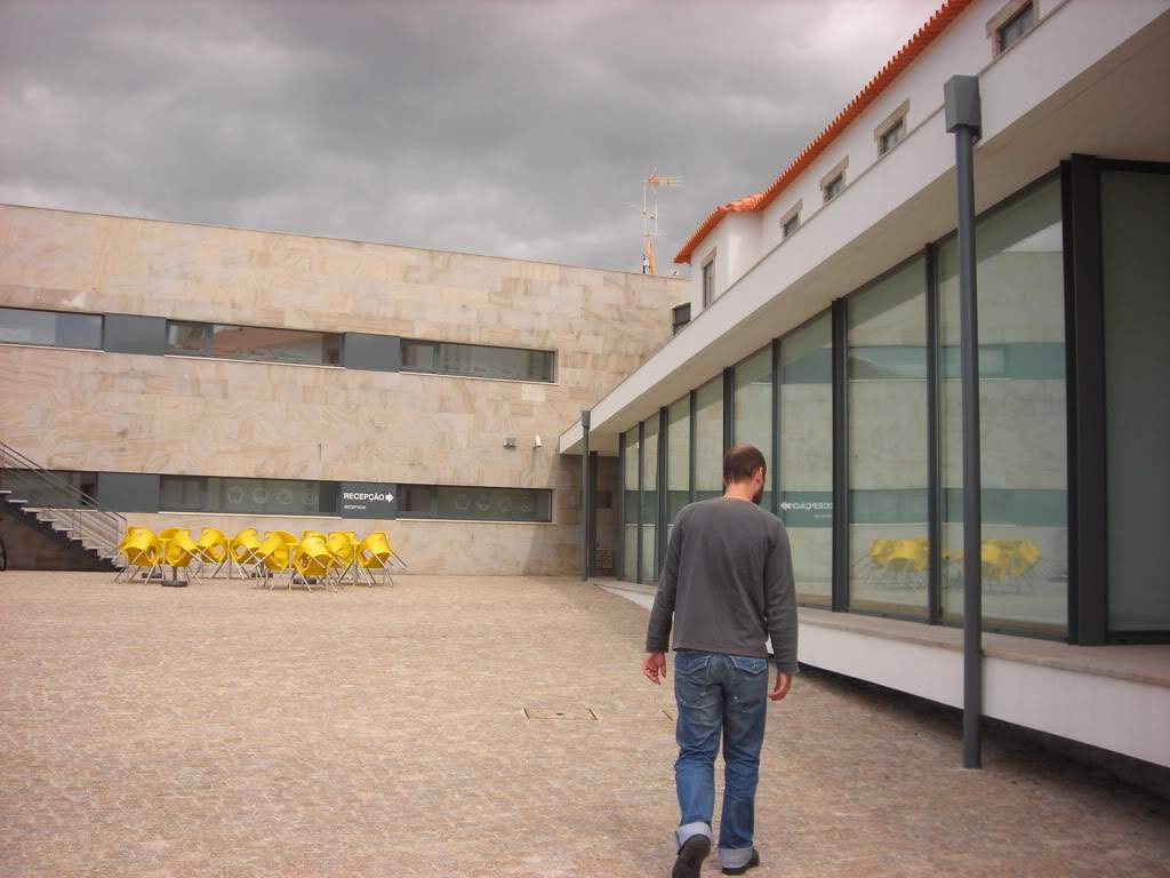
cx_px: 585
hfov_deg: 49.0
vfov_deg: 37.7
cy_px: 439
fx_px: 1284
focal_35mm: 38
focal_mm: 6.3
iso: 50
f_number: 3.2
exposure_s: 1/429
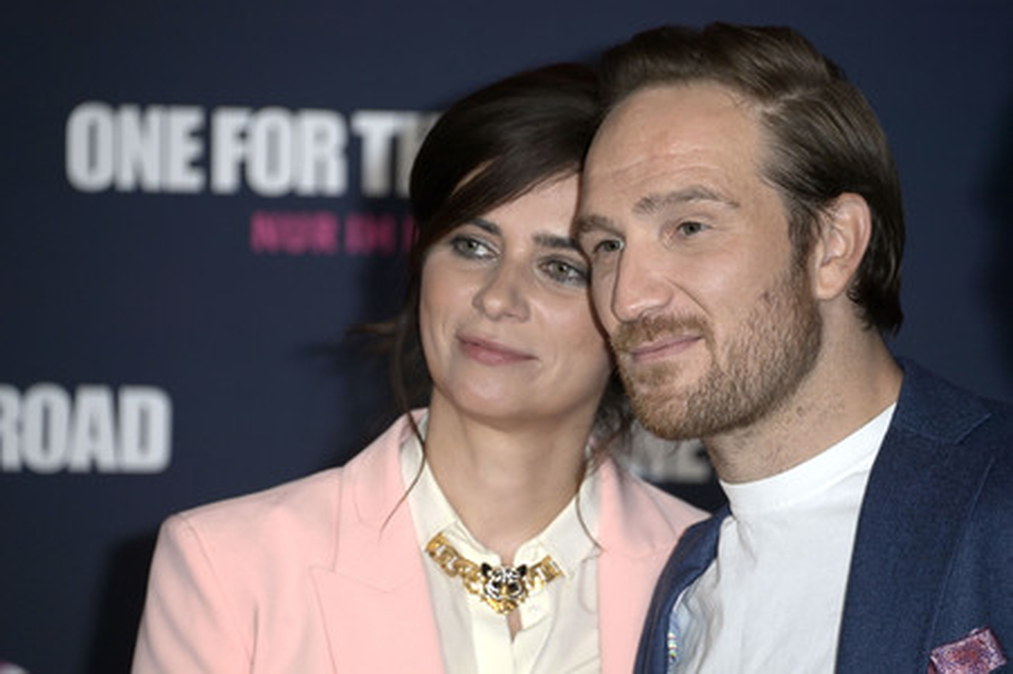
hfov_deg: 6.9
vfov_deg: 4.6
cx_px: 506
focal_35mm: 300
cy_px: 337
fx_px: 8435
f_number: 5.6
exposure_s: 1/250
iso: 800
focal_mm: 300
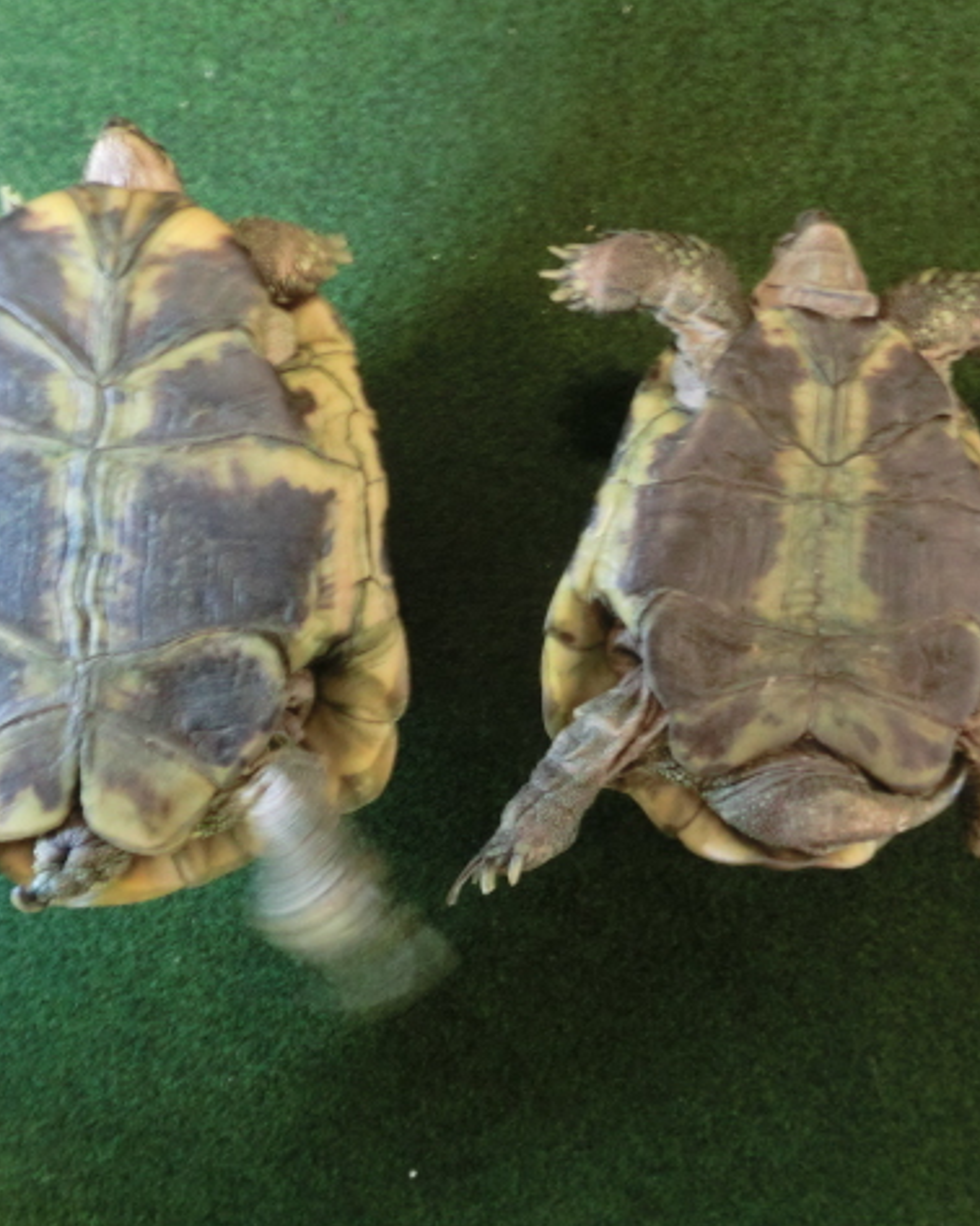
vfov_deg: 49.1
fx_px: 1342
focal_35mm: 37
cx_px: 456
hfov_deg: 40.1
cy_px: 607
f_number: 3
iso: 800
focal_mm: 5
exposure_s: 1/13
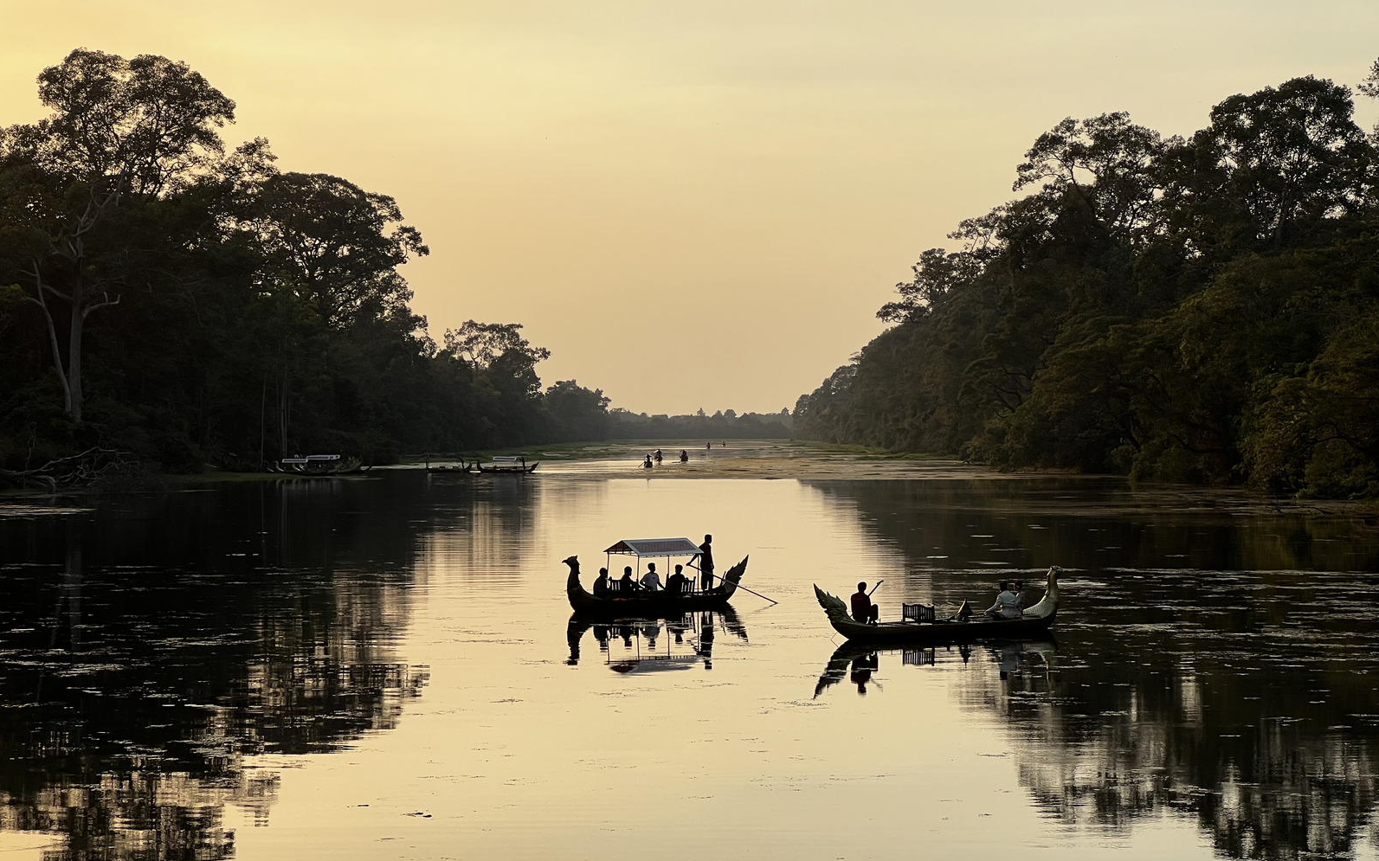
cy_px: 451
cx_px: 689
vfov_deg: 15.9
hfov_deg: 25.2
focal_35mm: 82
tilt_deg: +0.1
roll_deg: +0.3
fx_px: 3081
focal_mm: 9
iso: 32
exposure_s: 1/995
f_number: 2.8
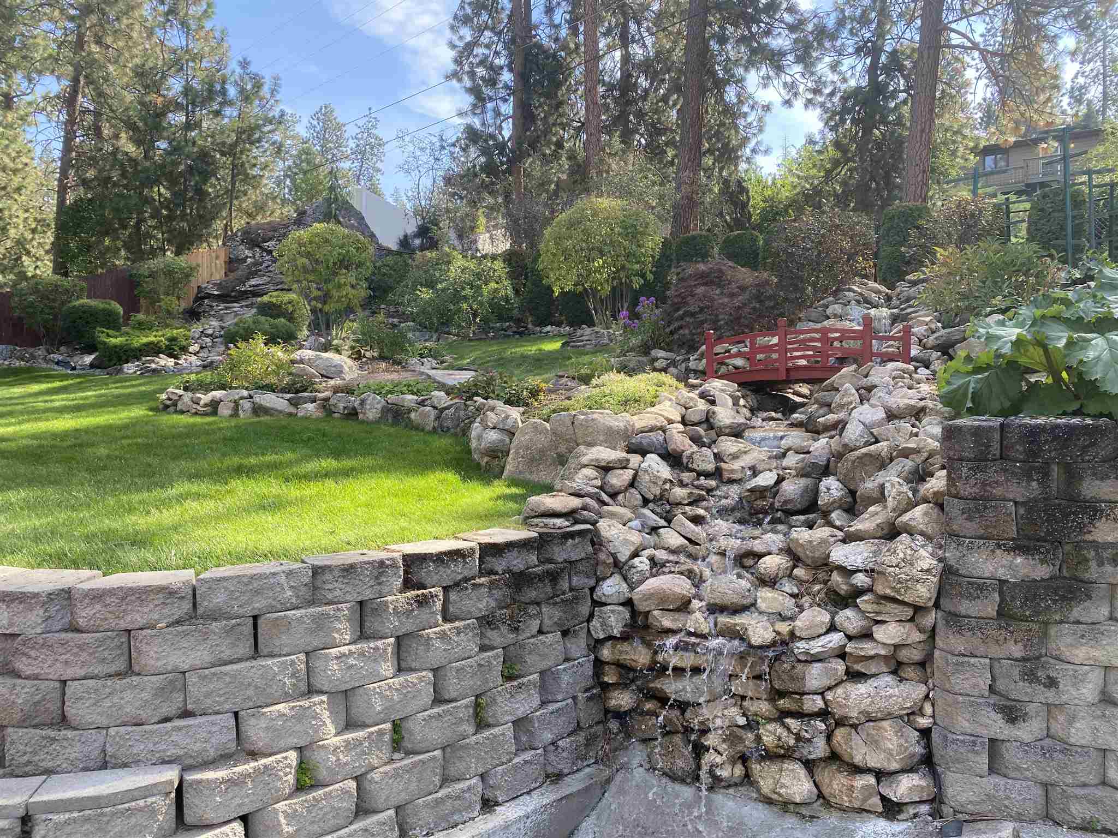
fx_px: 840
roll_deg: +0.3
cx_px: 559
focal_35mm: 26
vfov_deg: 53.1
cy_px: 419
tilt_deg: +0.5
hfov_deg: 67.3
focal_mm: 4.25
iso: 32
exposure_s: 1/409
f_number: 1.8
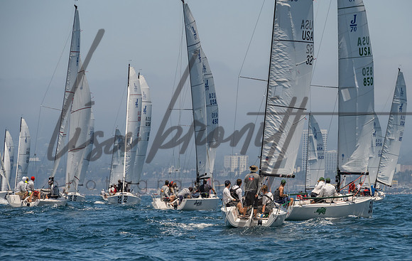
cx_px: 225
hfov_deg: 8.6
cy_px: 151
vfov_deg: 5.4
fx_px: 2745
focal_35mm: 244
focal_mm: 200
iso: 640
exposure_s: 1/1000
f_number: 9
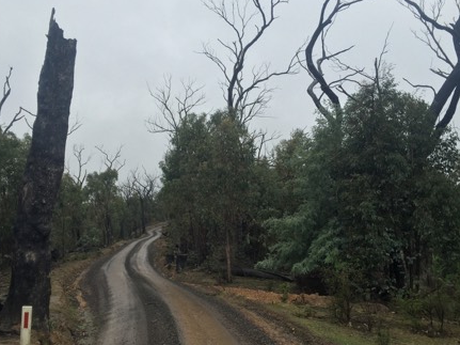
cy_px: 195
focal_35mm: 35
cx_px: 210
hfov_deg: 52.6
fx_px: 465
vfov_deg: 40.6
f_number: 2.2
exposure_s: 1/618
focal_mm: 4.15
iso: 32
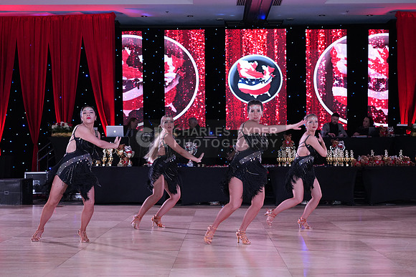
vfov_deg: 24.2
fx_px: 647
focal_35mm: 56
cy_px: 138
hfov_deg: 35.6
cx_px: 208
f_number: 5
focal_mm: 56
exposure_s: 1/250
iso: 2500
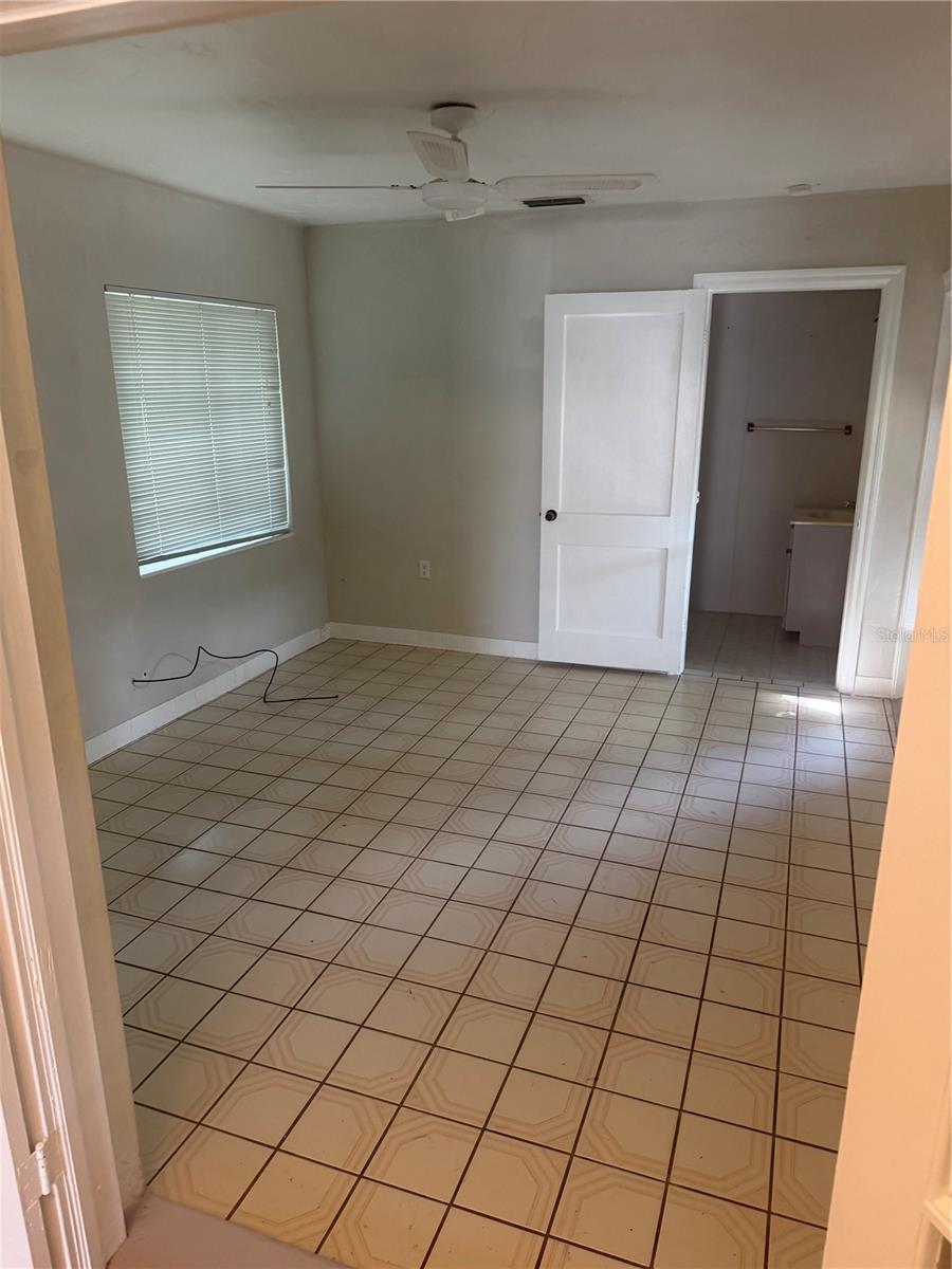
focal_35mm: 24
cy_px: 634
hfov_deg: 56.8
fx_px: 880
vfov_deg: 71.6
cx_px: 476
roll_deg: +0.9
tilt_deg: -16.4
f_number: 1.78
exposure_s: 1/74
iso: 200
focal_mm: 6.76
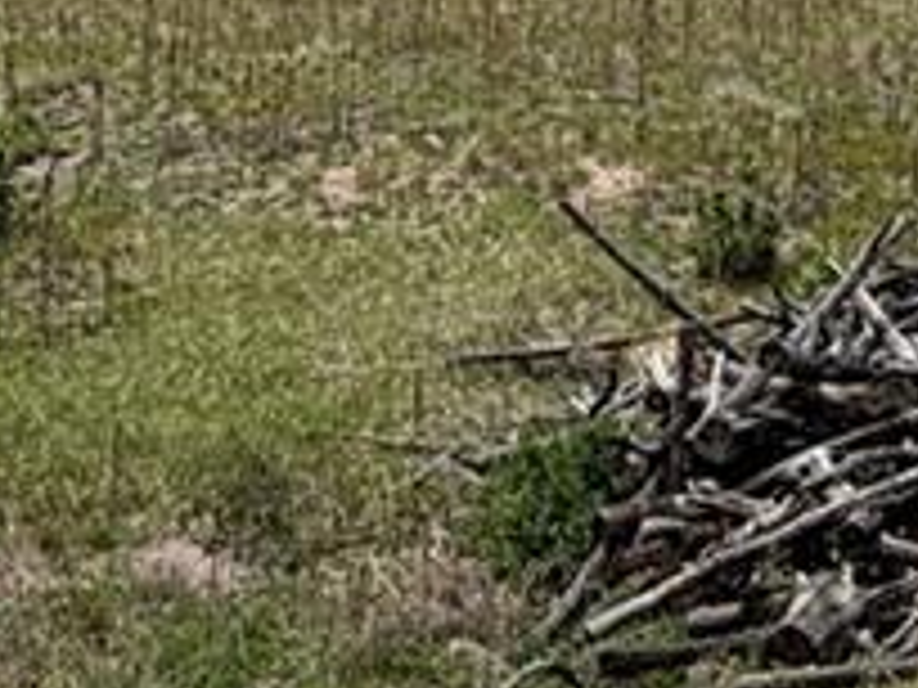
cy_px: -67
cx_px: 1526
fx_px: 2625
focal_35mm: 99
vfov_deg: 14.6
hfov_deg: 17.1
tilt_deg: -0.9
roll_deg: -1.6
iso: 20
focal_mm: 2.22
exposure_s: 1/1399
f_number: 2.2
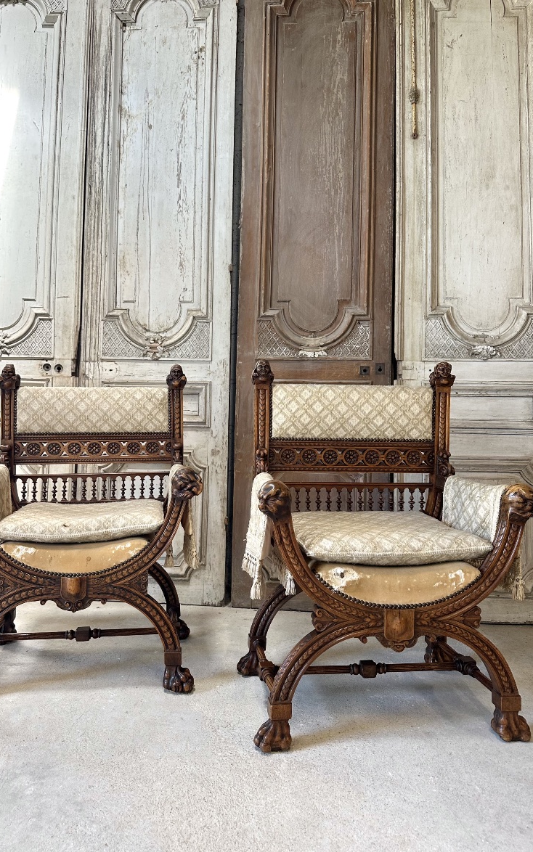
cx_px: 237
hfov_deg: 47.5
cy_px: 419
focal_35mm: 26
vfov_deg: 70.4
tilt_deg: -0.8
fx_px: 604
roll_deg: -1.3
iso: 125
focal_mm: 6.86
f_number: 1.78
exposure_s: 1/121
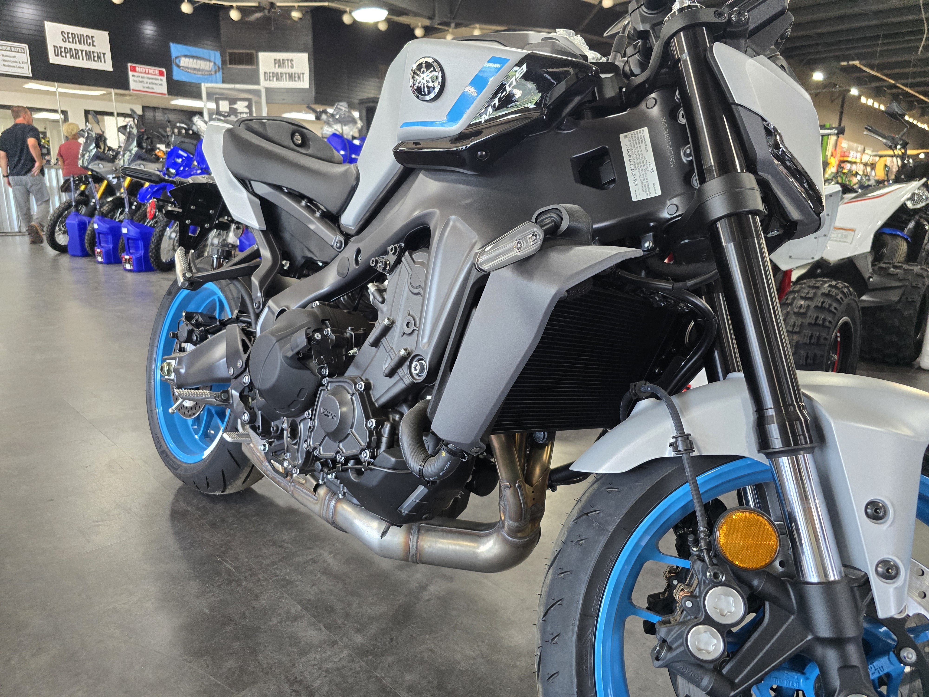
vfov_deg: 58.9
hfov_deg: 73.9
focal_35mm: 23
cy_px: 348
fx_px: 617
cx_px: 464
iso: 640
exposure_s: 1/120
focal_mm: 6.3
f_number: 1.7
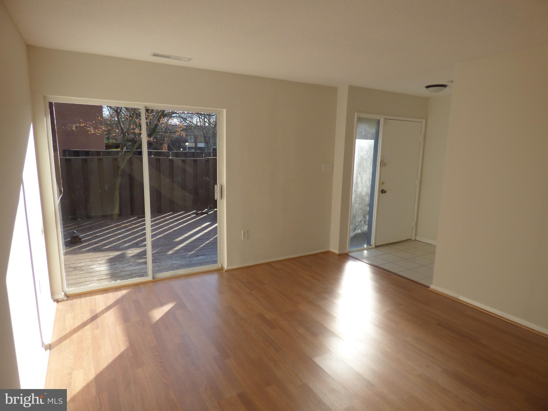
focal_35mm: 20
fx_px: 317
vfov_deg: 66.0
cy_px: 206
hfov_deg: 81.7
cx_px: 274
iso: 100
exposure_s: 1/640
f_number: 2.8
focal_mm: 3.58
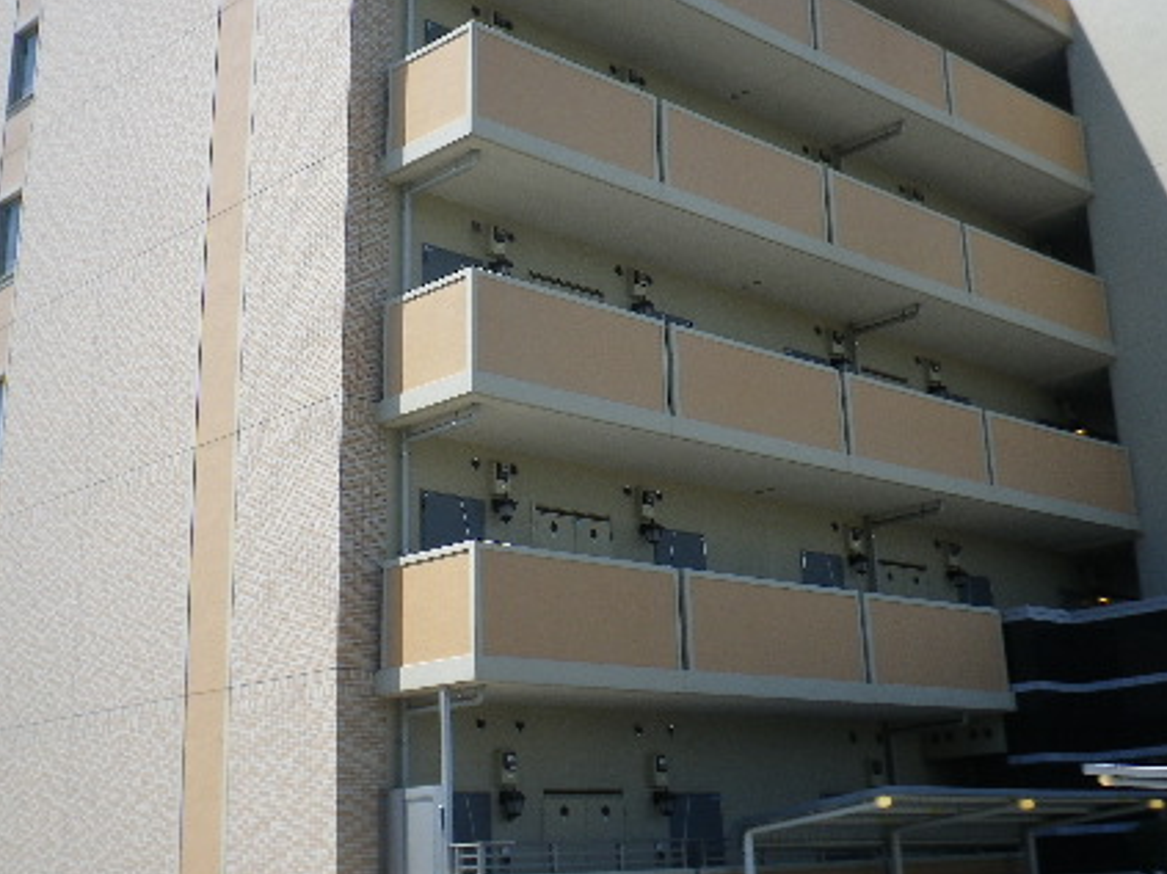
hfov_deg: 36.1
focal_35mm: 53
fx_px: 1786
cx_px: 654
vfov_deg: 27.3
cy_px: 287
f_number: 3.9
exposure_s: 1/400
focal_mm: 6.36
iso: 80
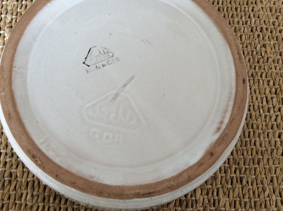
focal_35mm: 41
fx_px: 335
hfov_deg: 45.7
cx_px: 124
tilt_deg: -69.8
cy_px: 84
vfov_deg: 34.9
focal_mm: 3.3
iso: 80
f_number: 2.4
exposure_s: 1/25
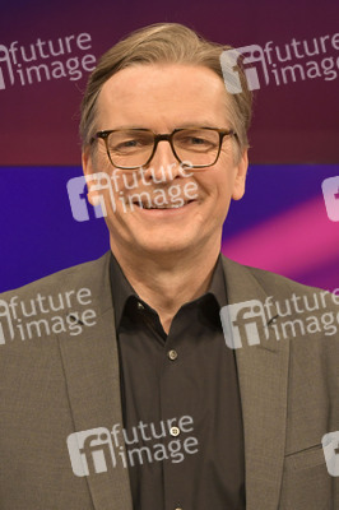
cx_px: 170
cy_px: 255
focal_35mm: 50
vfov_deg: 39.6
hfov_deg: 26.9
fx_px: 707
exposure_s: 1/200
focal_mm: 50
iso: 2000
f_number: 5.6
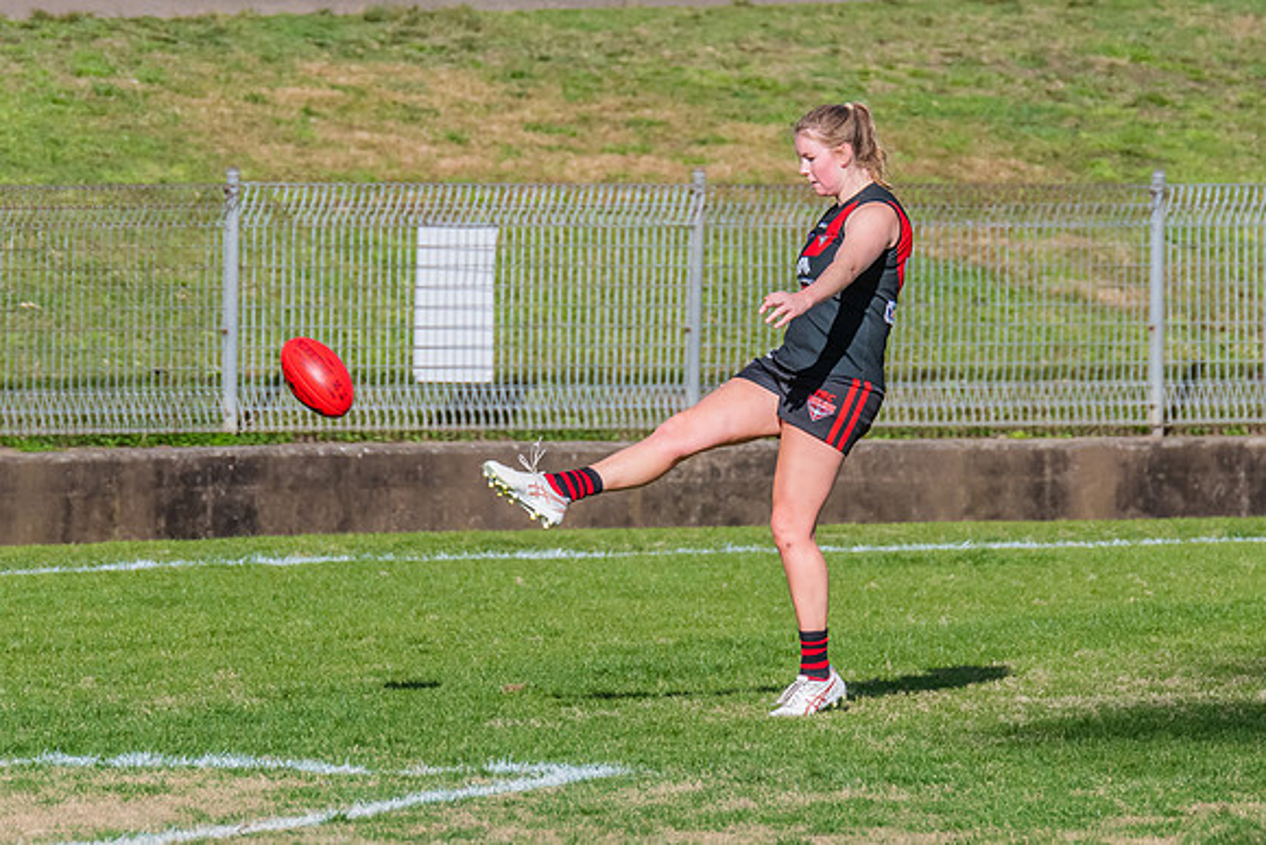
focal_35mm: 824
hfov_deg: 2.5
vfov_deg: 1.7
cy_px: 284
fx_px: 28976
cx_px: 720
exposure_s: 1/2000
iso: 800
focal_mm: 420
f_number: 7.1
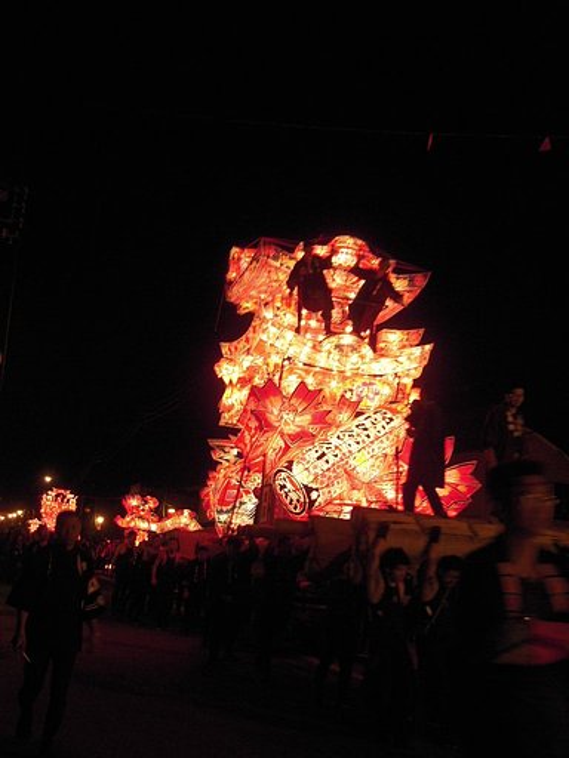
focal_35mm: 41
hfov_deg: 35.1
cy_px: 379
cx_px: 284
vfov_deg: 45.8
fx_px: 899
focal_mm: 7.3
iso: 320
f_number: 3.2
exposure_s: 1/13
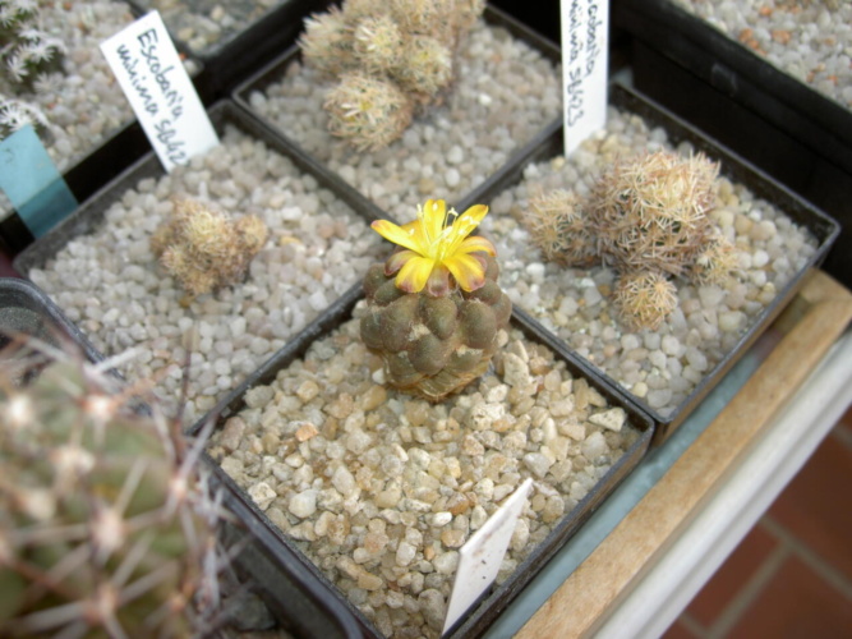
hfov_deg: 47.9
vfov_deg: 36.8
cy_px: 320
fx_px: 960
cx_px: 426
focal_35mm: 39
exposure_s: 1/125
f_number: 2.8
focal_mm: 8
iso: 50
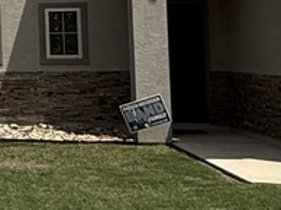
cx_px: -251
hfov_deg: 15.7
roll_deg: +0.2
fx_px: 843
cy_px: -12
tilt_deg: +4.6
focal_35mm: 104
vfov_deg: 13.9
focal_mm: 2.22
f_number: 2.2
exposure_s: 1/5155
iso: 64
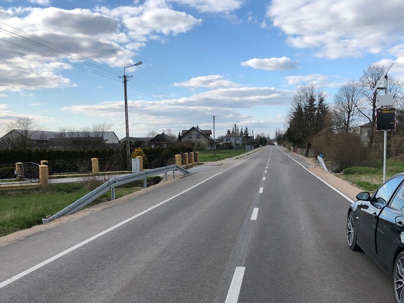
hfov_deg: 48.7
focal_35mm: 38
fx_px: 443
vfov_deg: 37.4
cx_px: 239
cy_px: 194
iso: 20
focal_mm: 4
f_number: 1.8
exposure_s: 1/1429
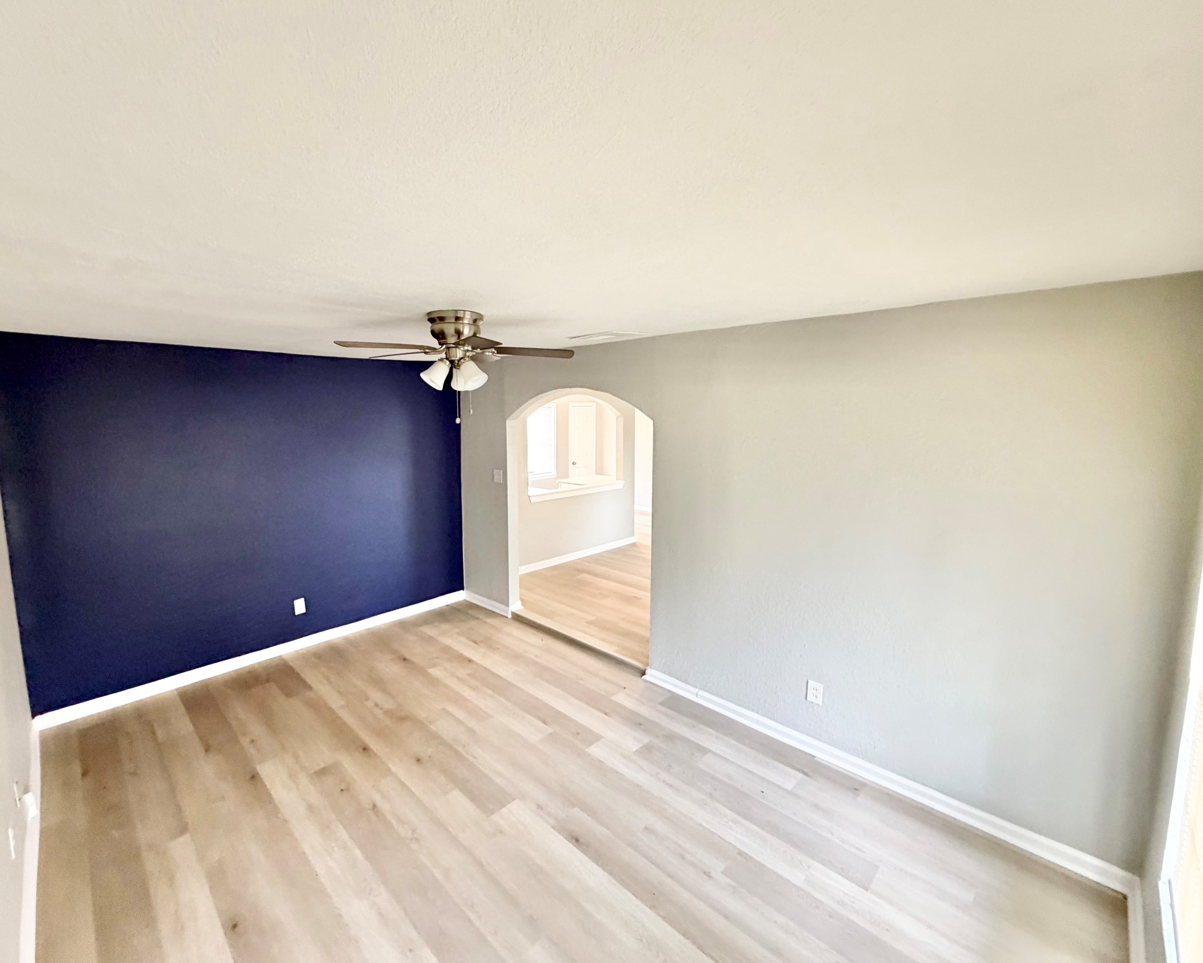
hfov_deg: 96.6
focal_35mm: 15
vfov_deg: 84.0
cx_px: 551
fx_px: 534
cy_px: 473
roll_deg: +1.4
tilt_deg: -5.8
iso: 320
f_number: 2.2
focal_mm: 2.22
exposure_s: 1/60
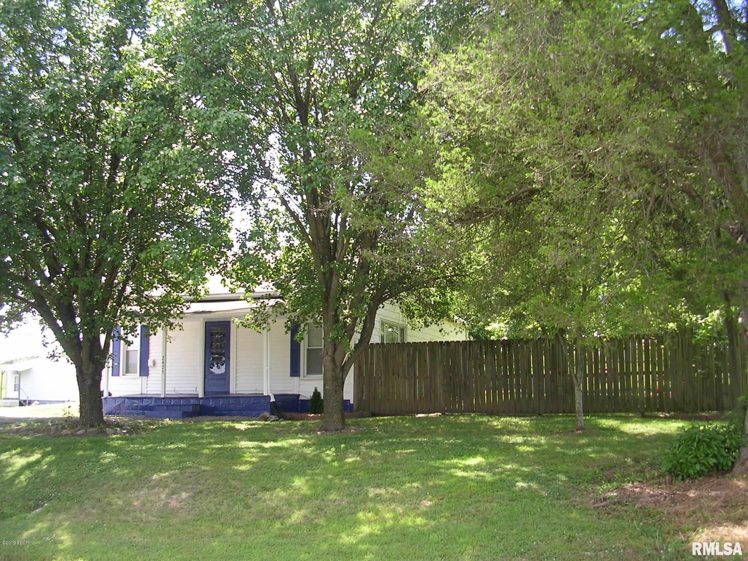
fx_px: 821
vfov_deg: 37.7
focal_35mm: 38
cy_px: 280
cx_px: 374
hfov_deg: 49.0
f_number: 2.8
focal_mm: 5.8
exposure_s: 1/166
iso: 50
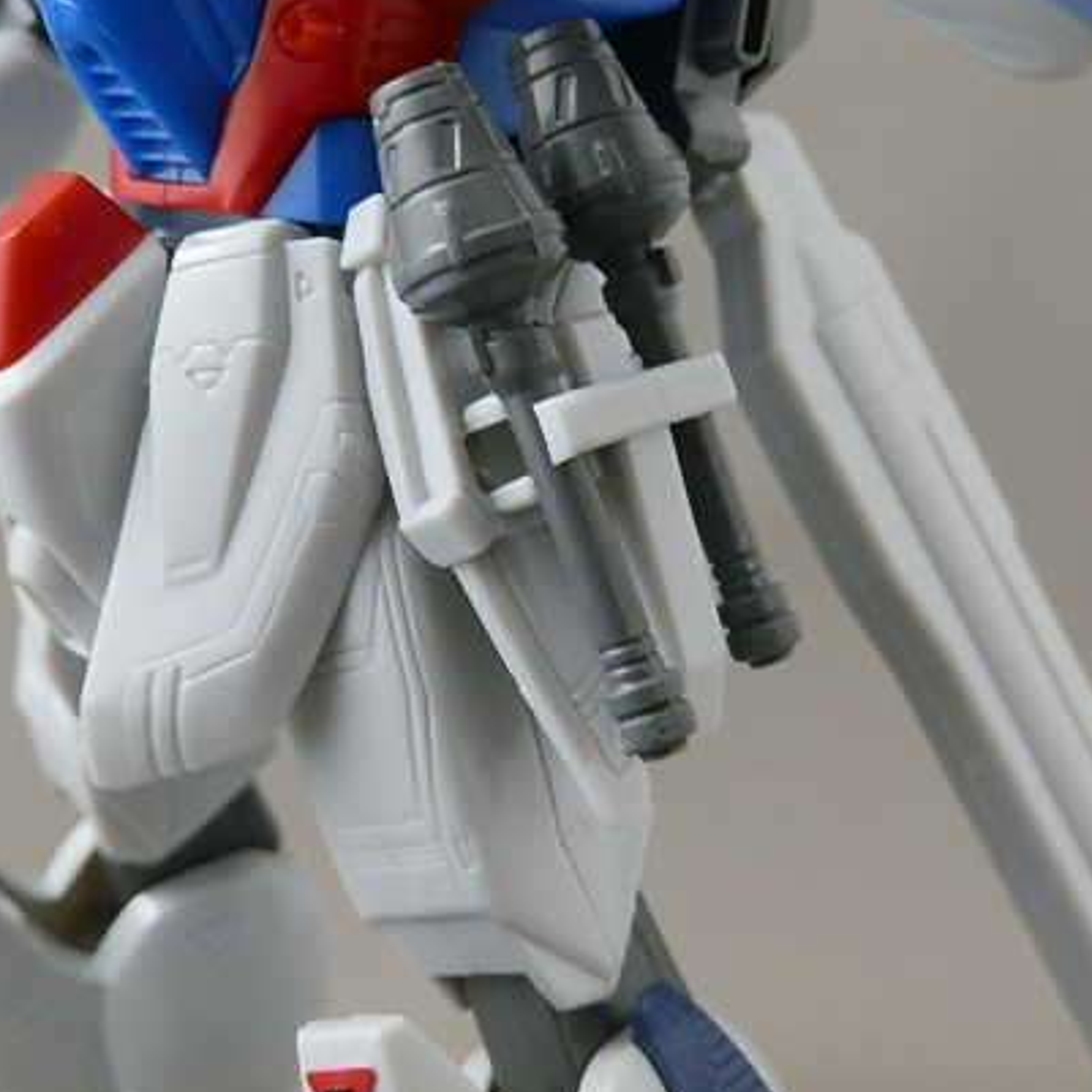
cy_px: 455
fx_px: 1713
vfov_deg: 35.3
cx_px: 512
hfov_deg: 35.3
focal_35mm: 48
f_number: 3.5
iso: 200
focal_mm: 6.17
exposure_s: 1/8
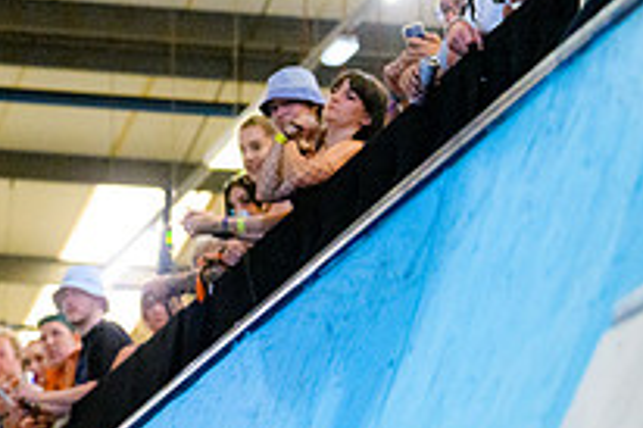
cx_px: -162
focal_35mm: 264
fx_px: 4711
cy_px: 136
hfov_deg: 7.7
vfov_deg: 5.2
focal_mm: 86
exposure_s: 1/800
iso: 4000
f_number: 2.8
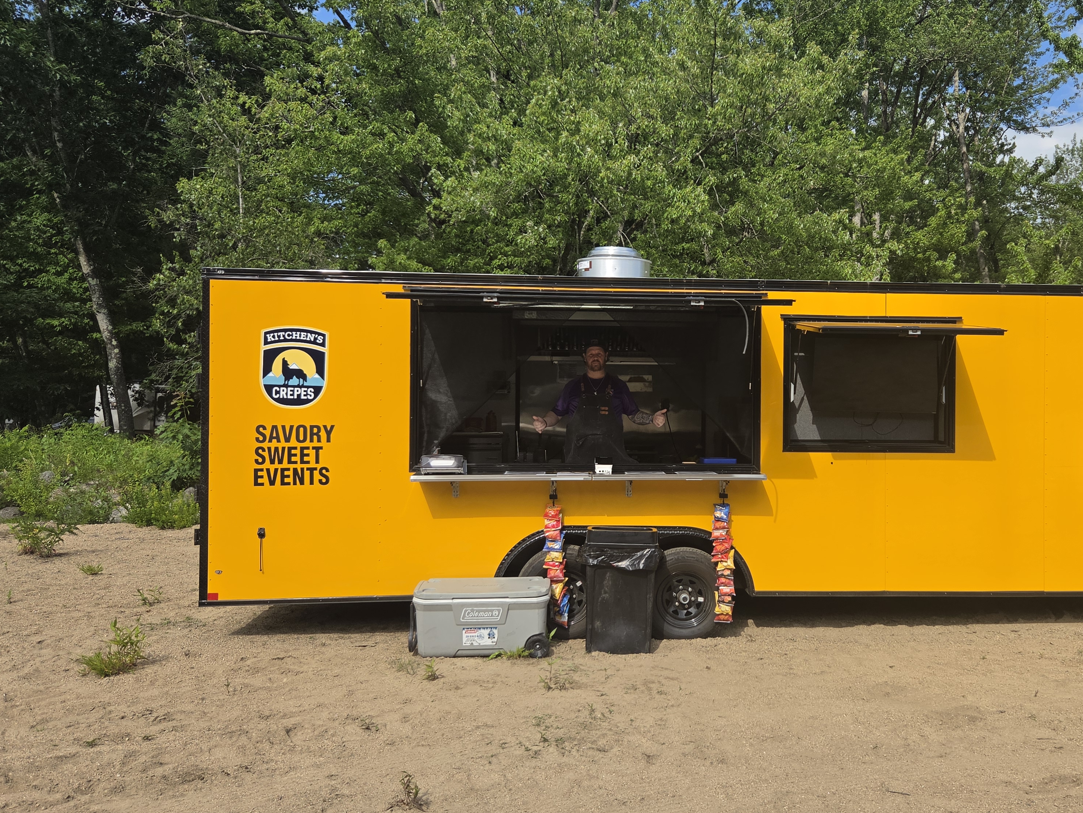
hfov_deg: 57.5
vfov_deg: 45.4
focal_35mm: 31
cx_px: 686
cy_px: 389
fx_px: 970
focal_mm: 5.4
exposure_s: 1/4186
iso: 80
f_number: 1.8
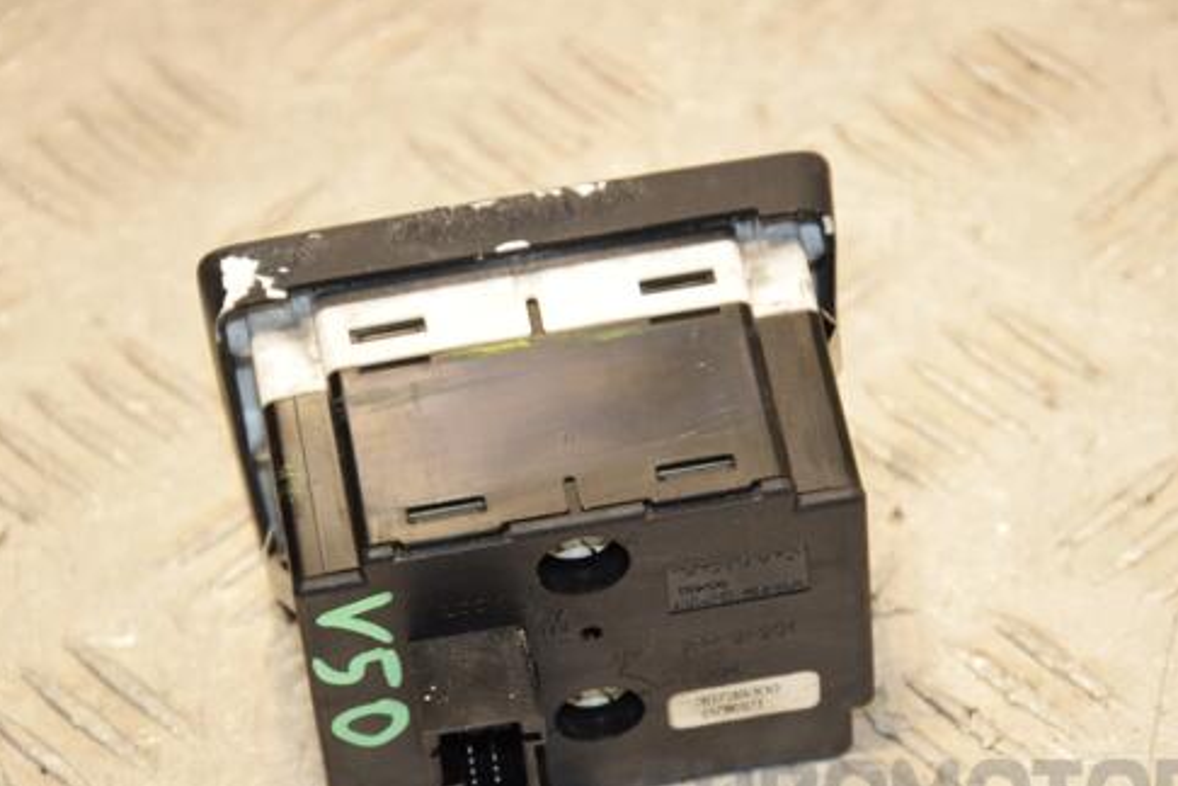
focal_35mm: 195
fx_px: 6368
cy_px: 473
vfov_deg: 7.1
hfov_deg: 10.6
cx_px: 594
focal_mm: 105
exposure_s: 1/200
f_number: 7.1
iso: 800
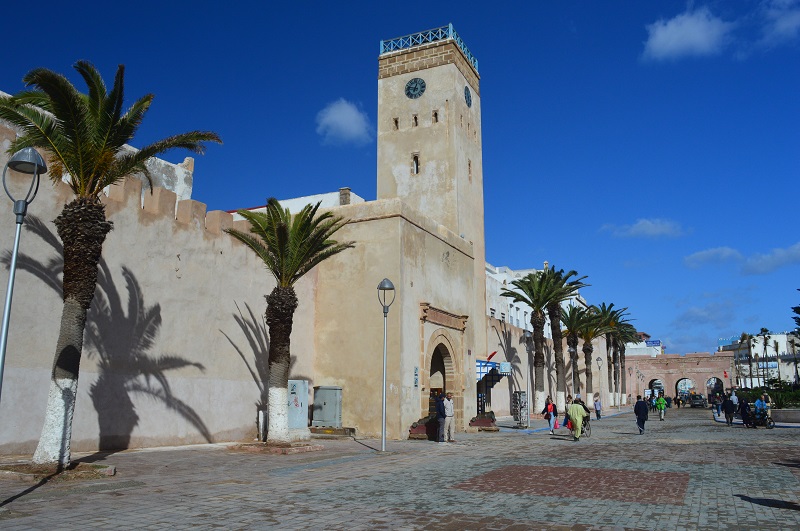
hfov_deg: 67.5
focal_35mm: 27
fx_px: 599
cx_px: 400
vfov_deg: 47.8
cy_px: 266
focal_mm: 18
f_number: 11
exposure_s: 1/500
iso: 400
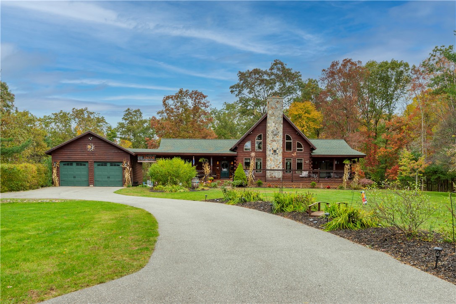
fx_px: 380
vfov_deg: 43.6
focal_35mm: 30
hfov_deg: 61.9
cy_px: 152
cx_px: 228
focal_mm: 30
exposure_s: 1/50
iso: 100
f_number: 9
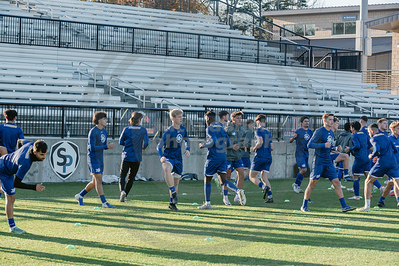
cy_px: 133
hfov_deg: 19.5
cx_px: 200
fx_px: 1164
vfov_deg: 13.0
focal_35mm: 105
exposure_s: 1/1000
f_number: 6.3
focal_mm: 105
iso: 1250
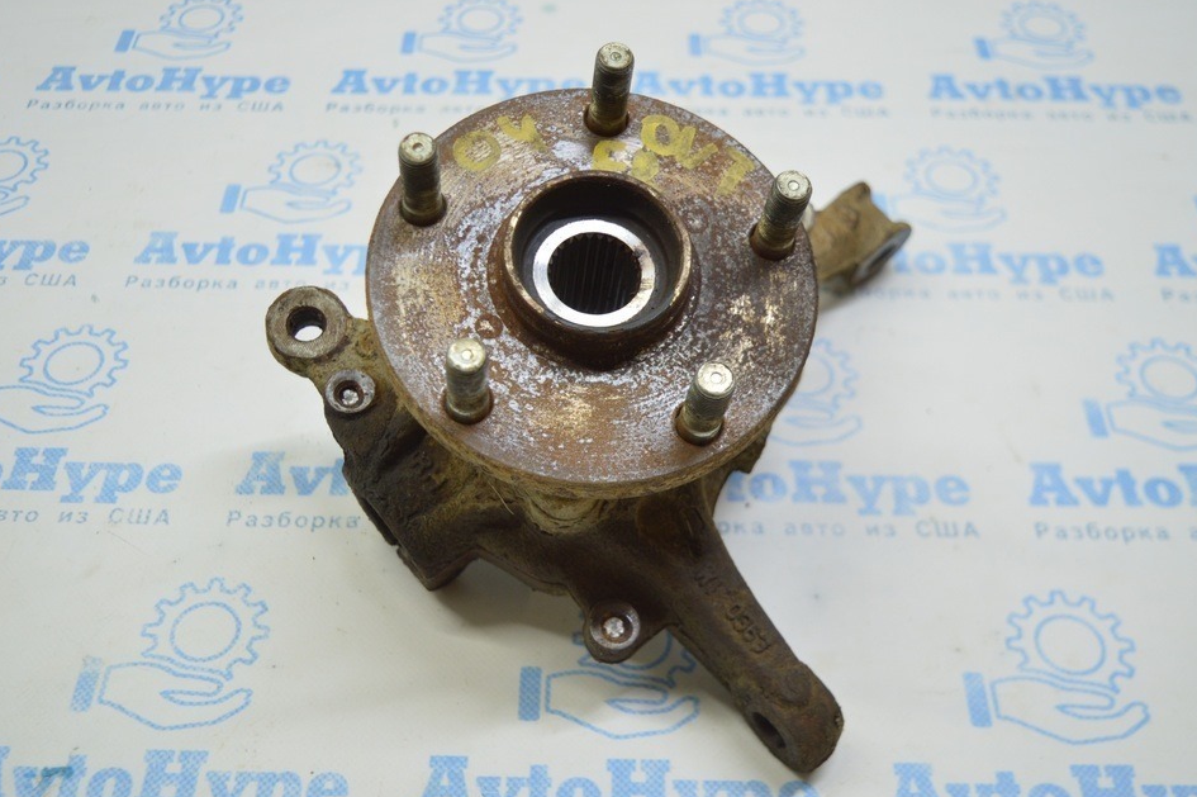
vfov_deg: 34.2
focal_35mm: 39
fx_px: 1296
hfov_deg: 49.5
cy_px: 409
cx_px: 559
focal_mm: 24
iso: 400
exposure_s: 1/60
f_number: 4
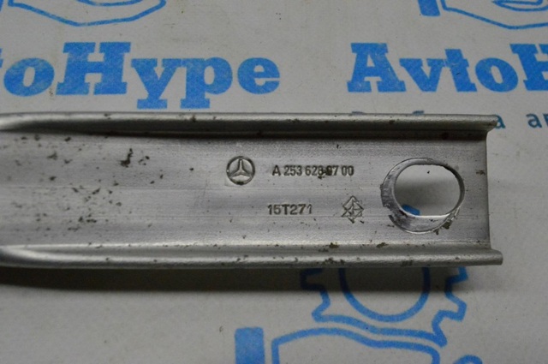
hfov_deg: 55.2
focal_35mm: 34
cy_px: 182
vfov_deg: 38.3
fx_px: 524
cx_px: 274
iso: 6400
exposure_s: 1/500
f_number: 11
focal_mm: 23
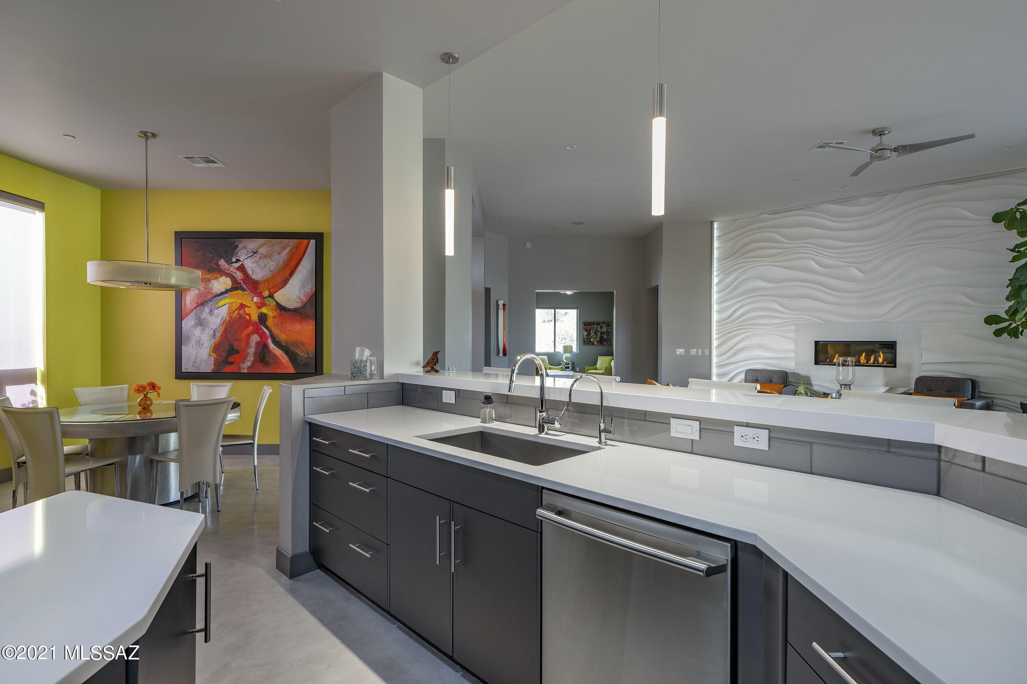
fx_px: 485
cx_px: 514
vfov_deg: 70.4
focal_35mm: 17
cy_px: 342
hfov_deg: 93.3
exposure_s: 1/3
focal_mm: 17
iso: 200
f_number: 9
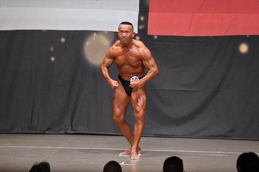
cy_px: 86
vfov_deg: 6.3
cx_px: 130
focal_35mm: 217
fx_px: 1560
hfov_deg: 9.5
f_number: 5.6
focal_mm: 145
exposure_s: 1/400
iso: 6400
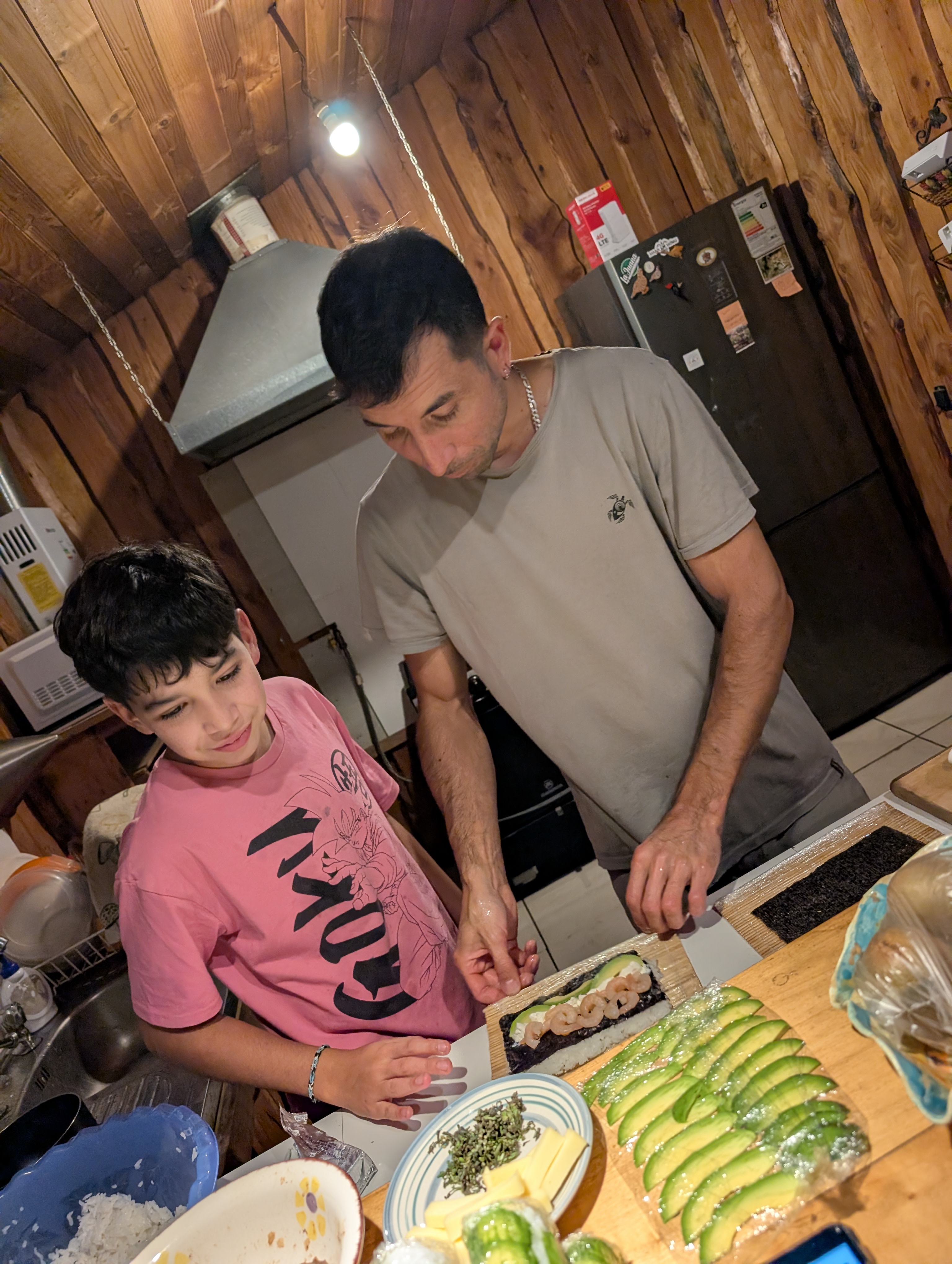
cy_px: 632
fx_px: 878
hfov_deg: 56.9
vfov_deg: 71.5
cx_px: 476
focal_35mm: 24
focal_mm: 6.9
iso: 357
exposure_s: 1/138
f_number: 1.68
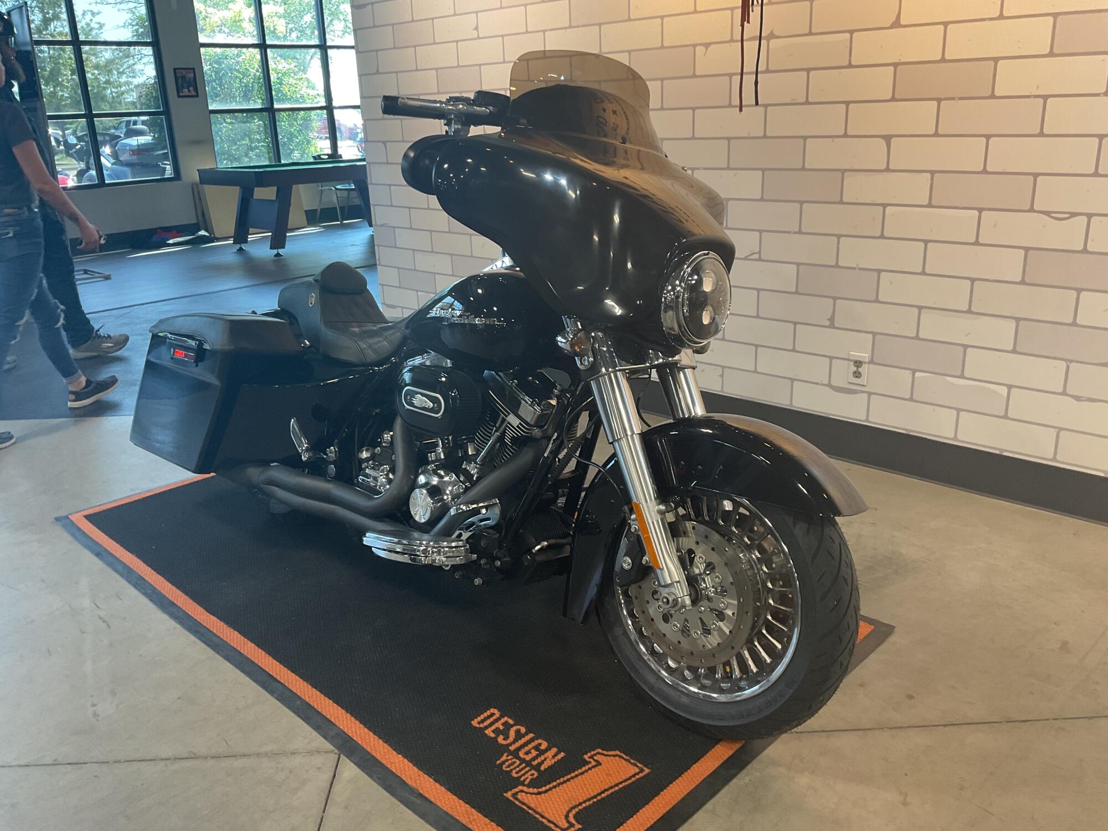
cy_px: 416
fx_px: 928
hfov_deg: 61.7
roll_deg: +2.8
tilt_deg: -20.1
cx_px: 554
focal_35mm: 29
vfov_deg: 48.2
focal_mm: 3
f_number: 1.8
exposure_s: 1/50
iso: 50
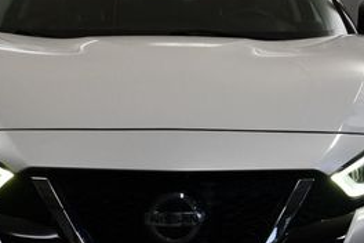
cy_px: 167
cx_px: 189
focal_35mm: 97
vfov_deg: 14.1
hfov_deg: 21.0
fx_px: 981
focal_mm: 20
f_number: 3.8
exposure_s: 1/250
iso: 500
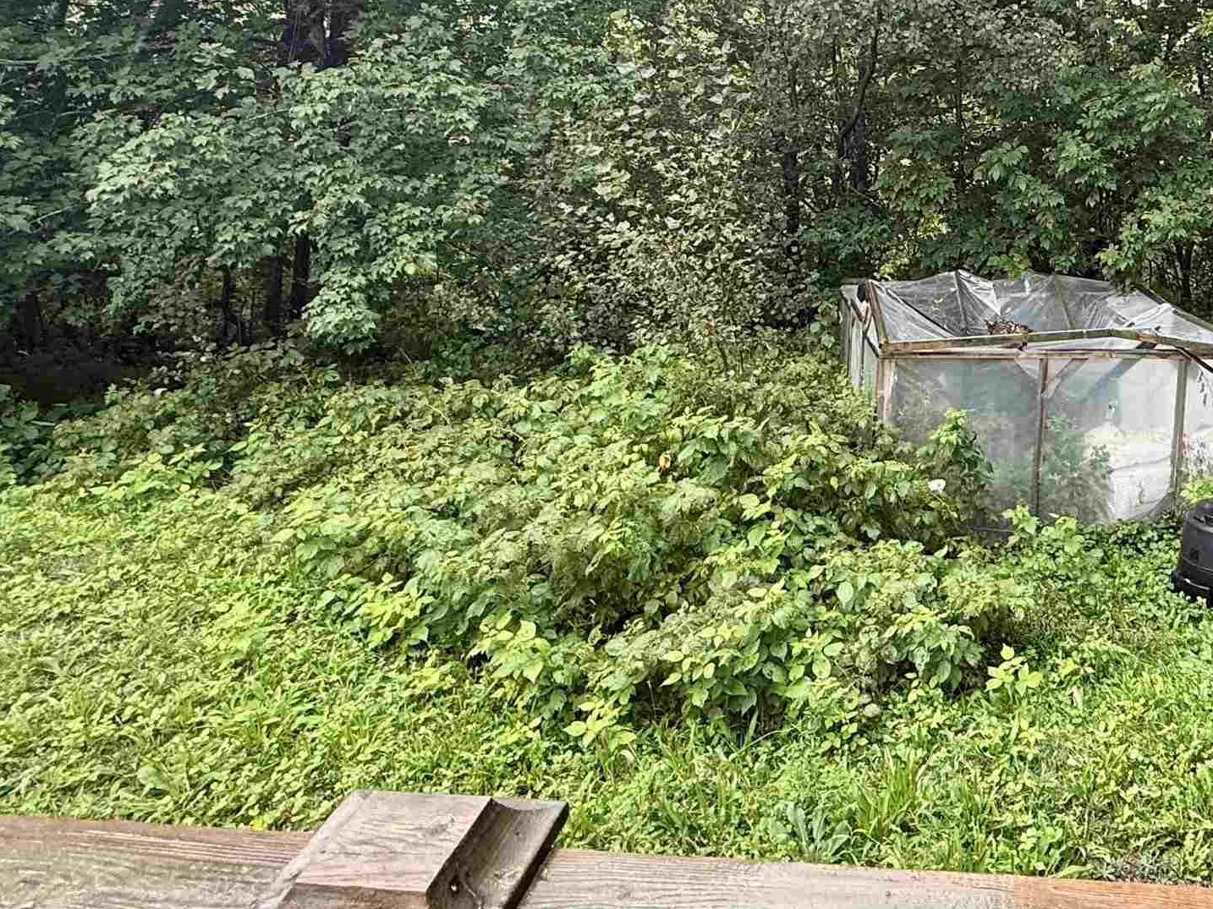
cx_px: 1041
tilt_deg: -7.7
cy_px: 200
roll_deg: -5.1
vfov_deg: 44.8
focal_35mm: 30
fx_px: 1051
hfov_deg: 54.0
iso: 64
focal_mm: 2.22
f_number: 2.2
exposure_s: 1/138
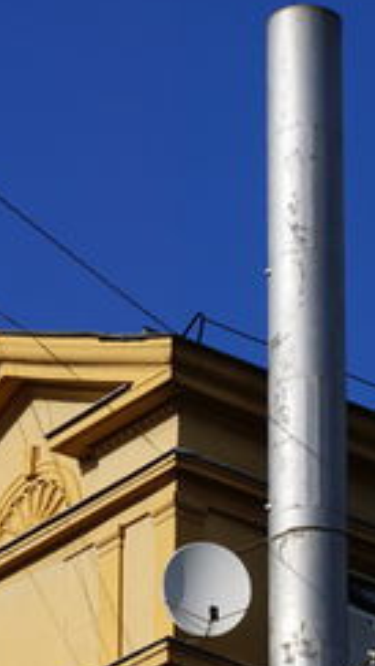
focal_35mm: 254
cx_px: 52
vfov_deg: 8.5
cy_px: 547
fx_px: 4485
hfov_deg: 4.8
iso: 100
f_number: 10
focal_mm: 75
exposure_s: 1/250
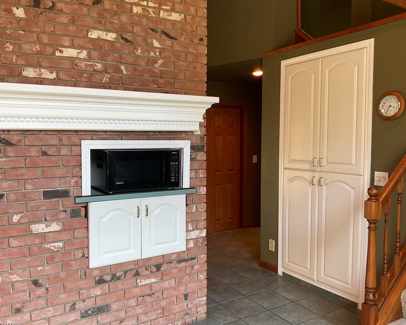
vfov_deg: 47.1
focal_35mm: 31
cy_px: 165
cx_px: 189
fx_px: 372
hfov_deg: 57.1
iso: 50
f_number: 1.8
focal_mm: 3
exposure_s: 1/60
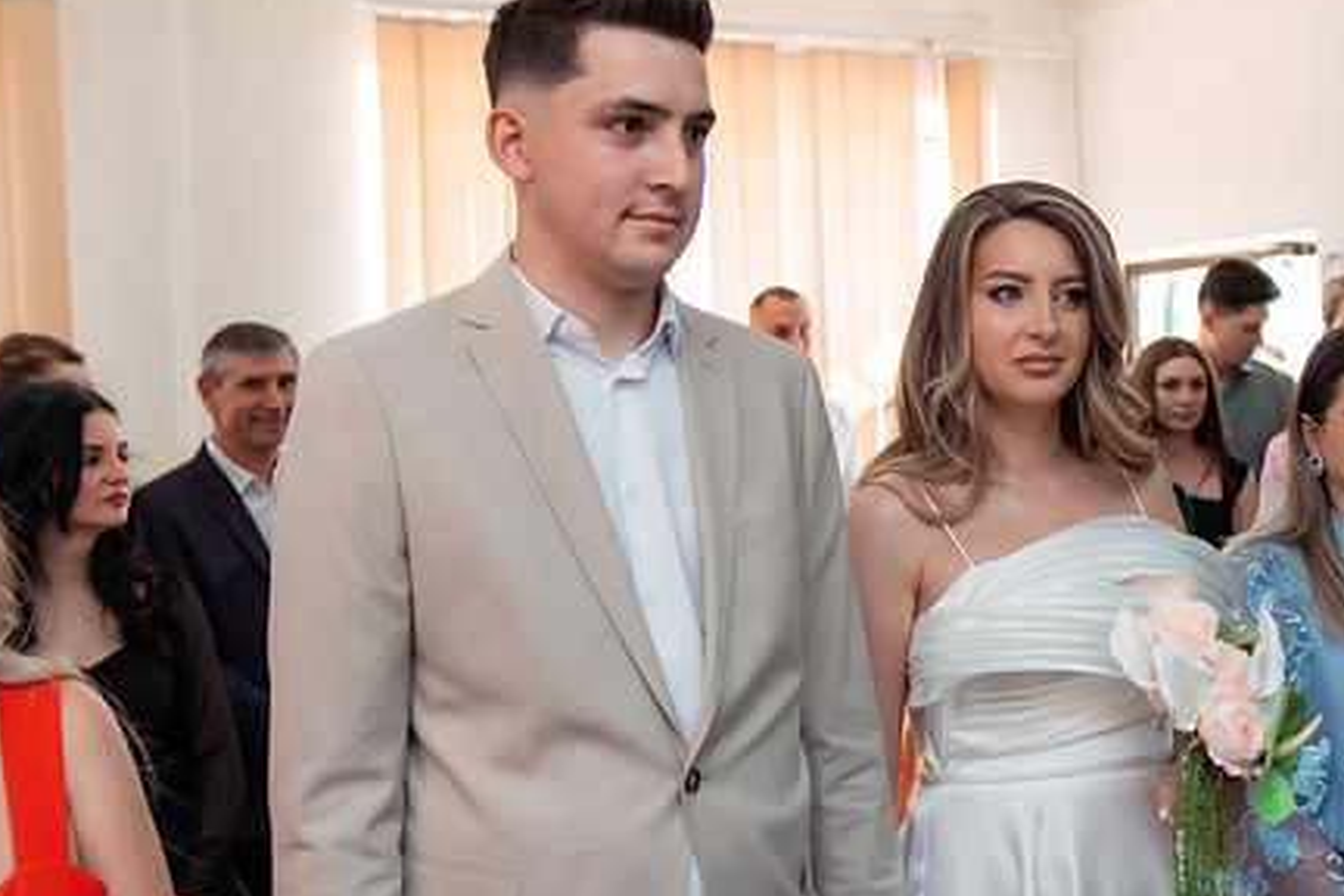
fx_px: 1755
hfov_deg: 41.7
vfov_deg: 28.6
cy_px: 512
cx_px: 806
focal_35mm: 47
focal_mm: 35
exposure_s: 1/250
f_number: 2.8
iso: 800
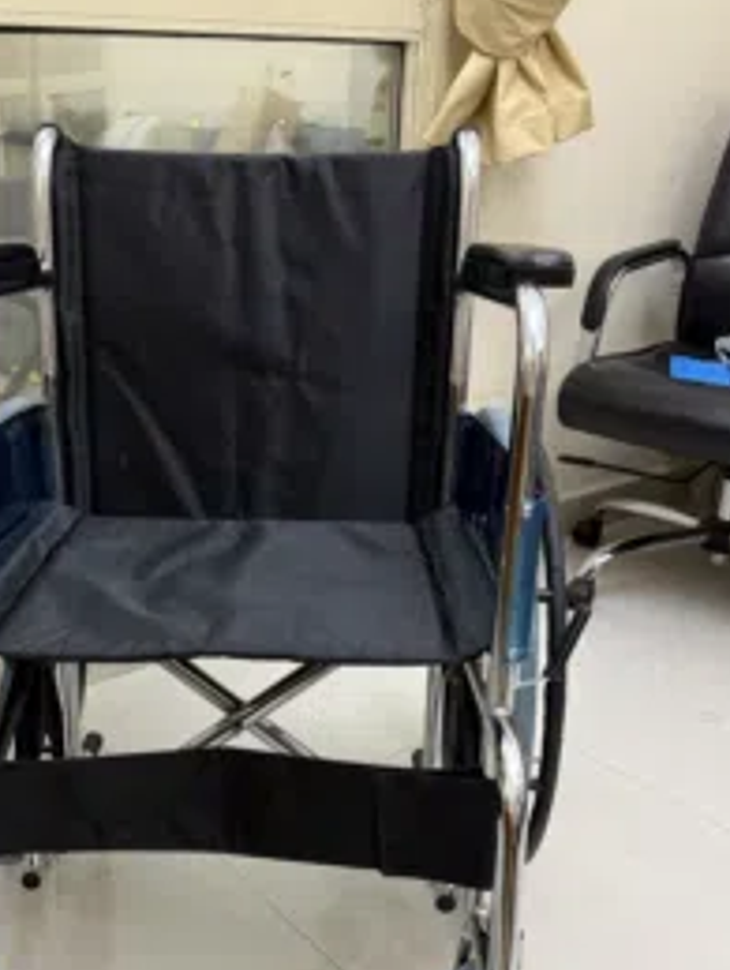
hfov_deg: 38.3
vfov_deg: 49.1
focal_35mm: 37
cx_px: 243
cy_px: 655
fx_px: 1038
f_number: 1.78
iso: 400
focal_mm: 6.76
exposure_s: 1/50
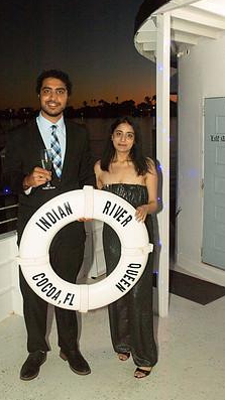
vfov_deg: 61.0
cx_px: 99
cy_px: 198
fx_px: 340
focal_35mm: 32
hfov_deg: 36.6
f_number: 8
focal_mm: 18
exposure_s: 1/60
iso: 400
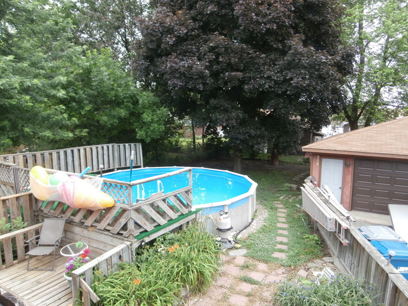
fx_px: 283
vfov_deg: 56.8
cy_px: 153
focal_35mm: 24
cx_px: 204
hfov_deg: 71.6
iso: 100
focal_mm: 4.2
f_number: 3
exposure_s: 1/60
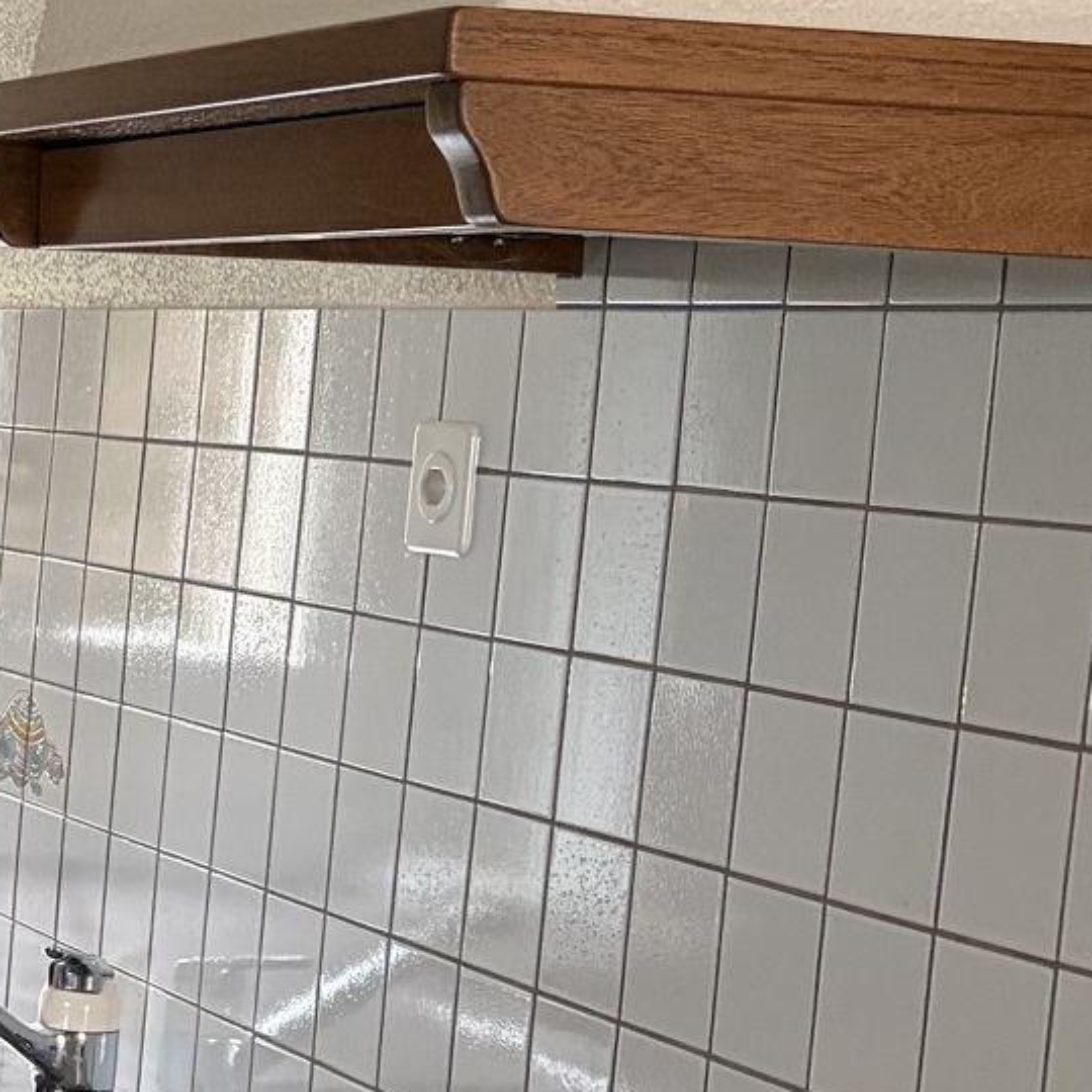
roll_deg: -3.2
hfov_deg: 14.5
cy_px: 775
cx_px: -738
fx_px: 3890
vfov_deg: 15.9
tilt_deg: -6.4
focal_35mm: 109
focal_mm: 5.96
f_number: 1.6
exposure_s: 1/60
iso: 160
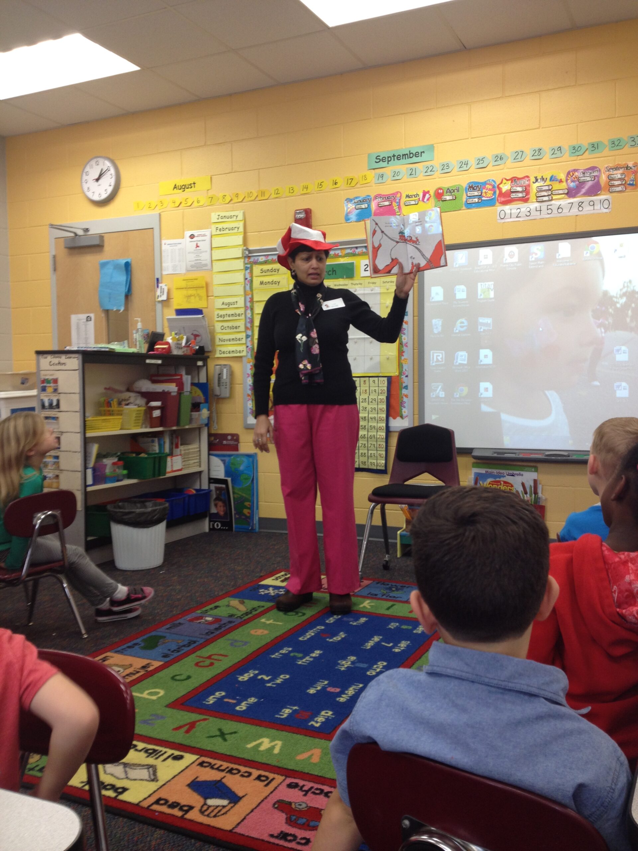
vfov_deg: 52.6
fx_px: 860
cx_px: 319
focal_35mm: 35
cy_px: 426
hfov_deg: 40.7
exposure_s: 1/24
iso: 50
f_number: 2.4
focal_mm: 4.28
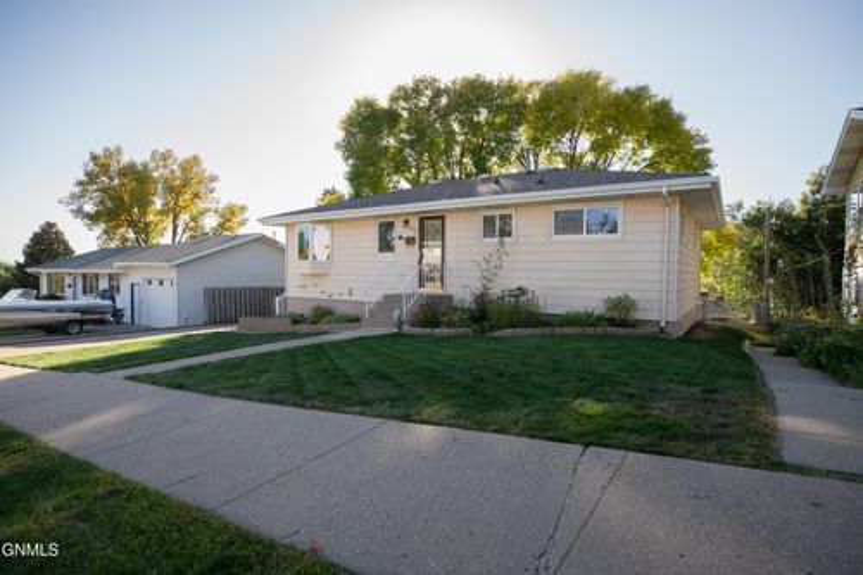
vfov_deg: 61.7
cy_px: 288
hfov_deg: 83.7
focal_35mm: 20
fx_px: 481
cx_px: 432
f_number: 5.6
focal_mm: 20
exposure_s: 1/1250
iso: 1250
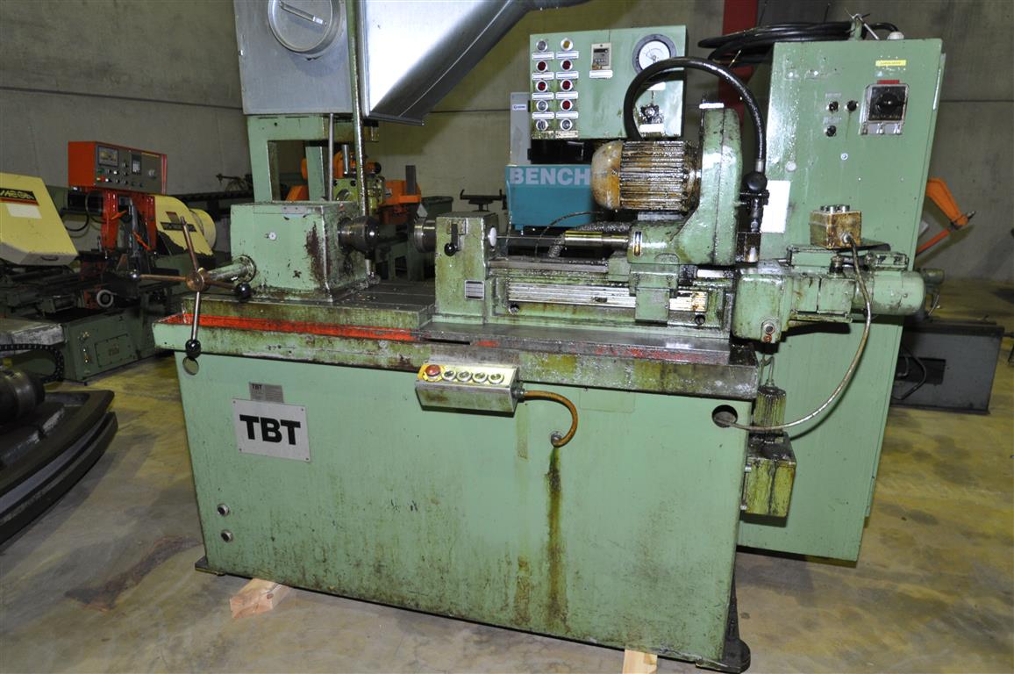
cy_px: 337
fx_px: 633
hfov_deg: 77.4
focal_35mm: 22
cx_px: 507
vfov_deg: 56.0
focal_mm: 15
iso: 800
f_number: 4
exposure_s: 1/60
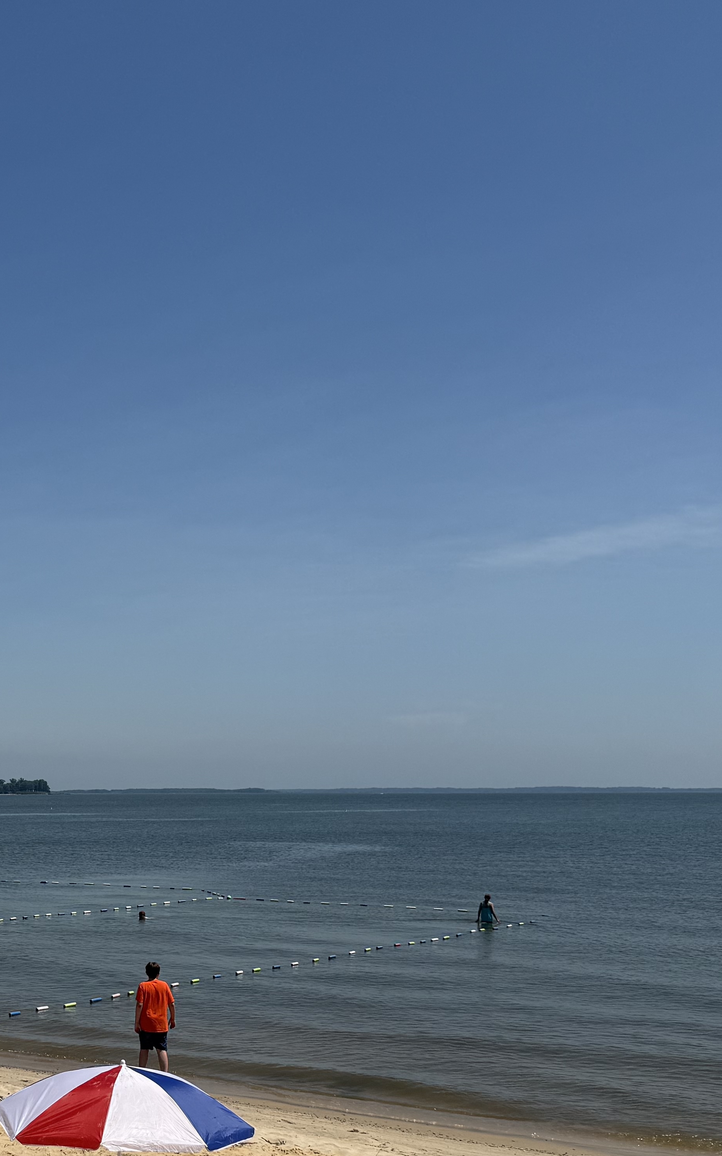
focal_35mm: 49
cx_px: -51
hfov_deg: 24.7
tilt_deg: -0.8
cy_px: 807
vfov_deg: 40.3
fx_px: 1543
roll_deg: +0.1
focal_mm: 6.76
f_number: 1.78
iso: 80
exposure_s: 1/10309
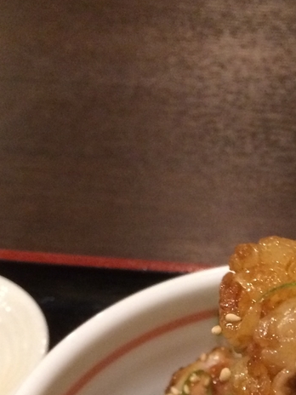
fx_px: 855
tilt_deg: -54.6
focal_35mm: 75
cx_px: 316
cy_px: 461
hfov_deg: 18.9
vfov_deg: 23.9
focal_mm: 4.15
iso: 320
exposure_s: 1/24
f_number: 2.2
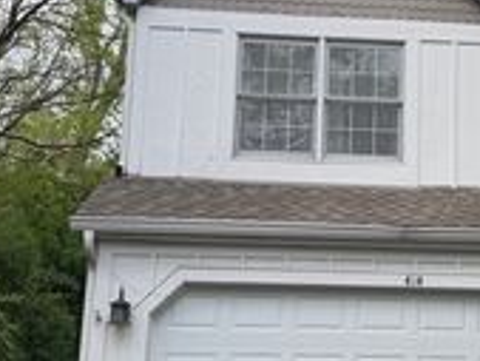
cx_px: 400
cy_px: 172
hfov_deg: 26.7
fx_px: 985
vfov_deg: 20.7
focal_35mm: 71
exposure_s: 1/1046
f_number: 1.78
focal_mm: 6.76
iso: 80
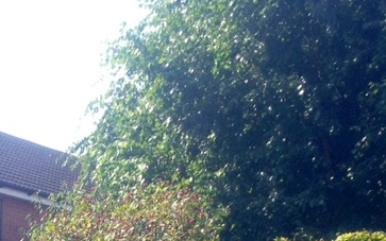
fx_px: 1378
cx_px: 64
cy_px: 495
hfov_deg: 15.8
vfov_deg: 9.3
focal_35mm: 131
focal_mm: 4.28
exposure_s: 1/502
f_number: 2.4
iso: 50
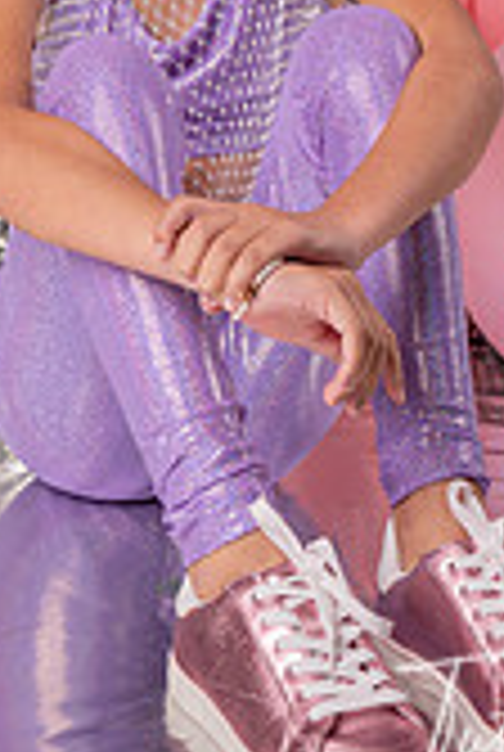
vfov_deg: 17.3
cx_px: 207
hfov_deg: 12.2
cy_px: -131
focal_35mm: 113
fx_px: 2363
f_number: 5
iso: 160
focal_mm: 42
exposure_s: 1/125
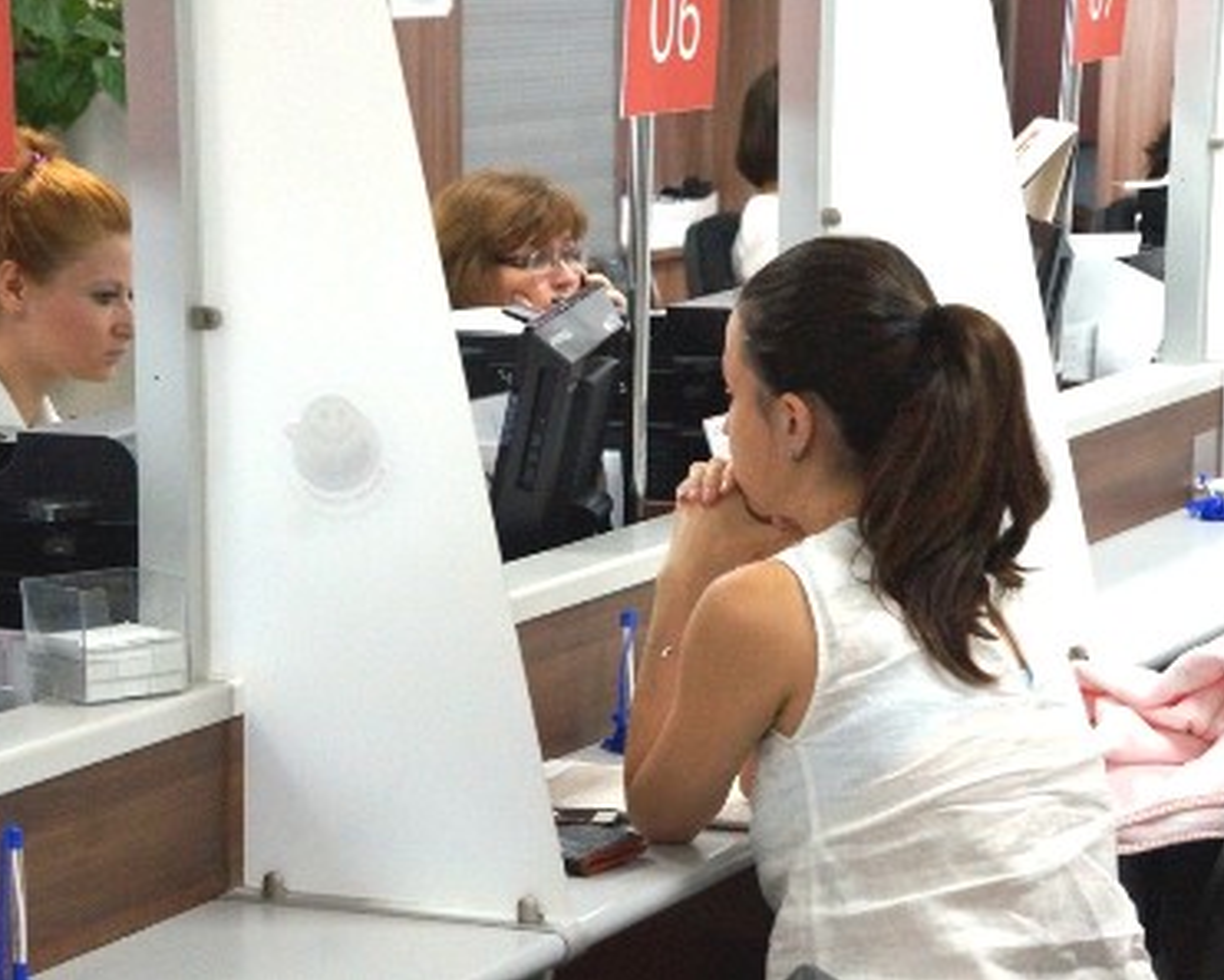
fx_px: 4312
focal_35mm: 119
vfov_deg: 13.0
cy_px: 490
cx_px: 551
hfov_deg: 16.2
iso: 2000
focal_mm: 70
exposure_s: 1/200
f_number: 6.3
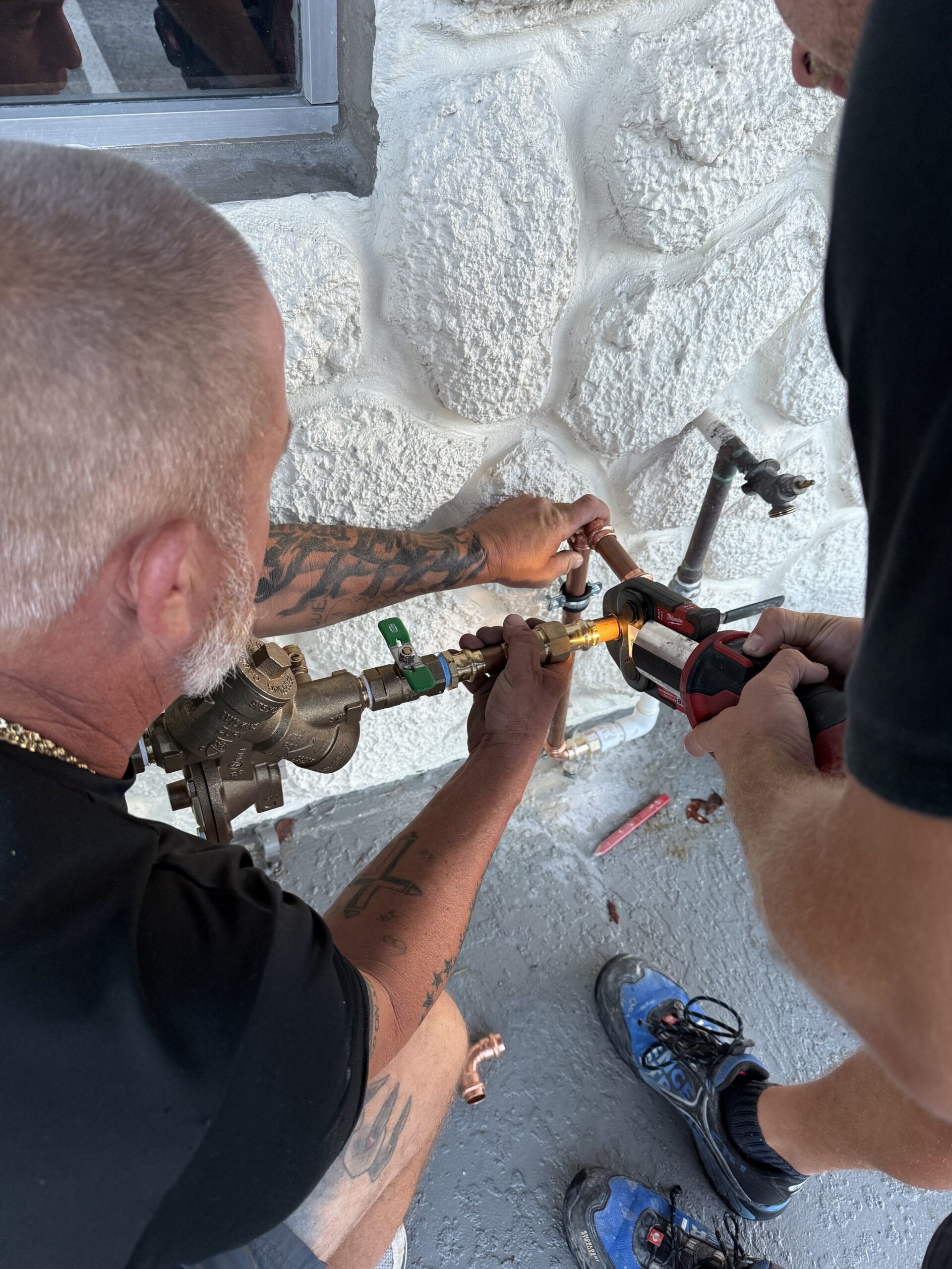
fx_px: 880
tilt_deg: -47.7
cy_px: 634
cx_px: 476
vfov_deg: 71.6
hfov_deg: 56.8
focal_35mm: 24
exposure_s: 1/80
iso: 200
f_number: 1.78
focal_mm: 6.76
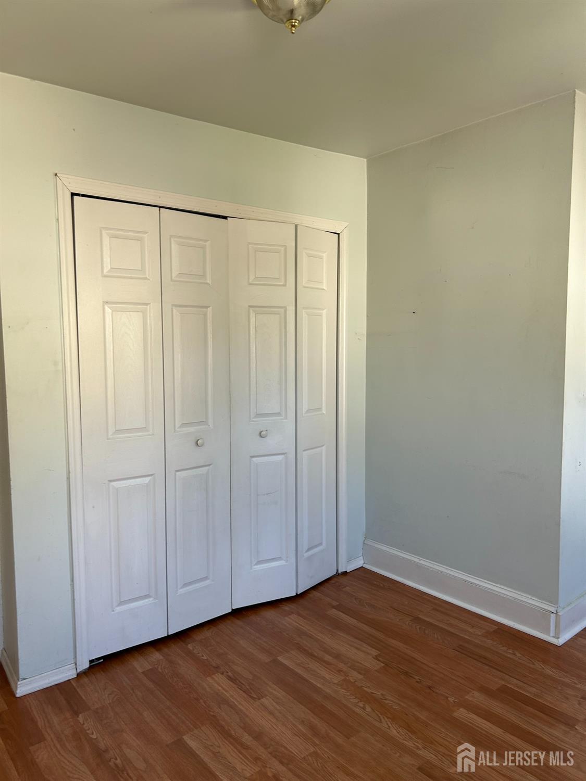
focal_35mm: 26
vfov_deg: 67.3
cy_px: 390
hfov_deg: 53.1
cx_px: 293
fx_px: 587
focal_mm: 5.7
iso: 64
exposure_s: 1/121
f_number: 1.5
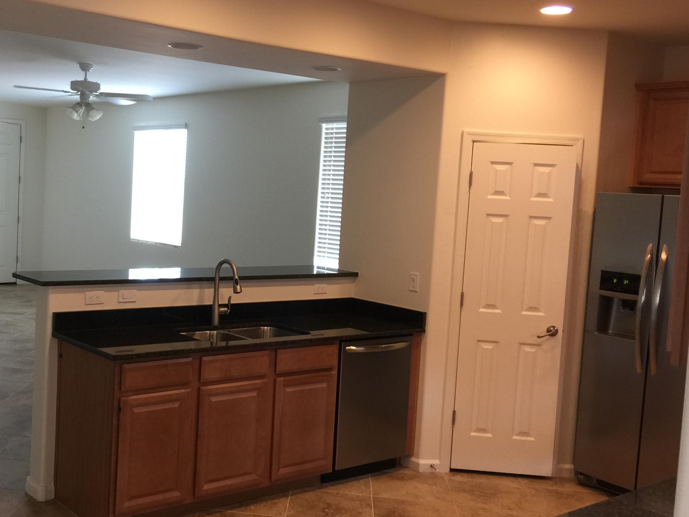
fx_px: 836
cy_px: 244
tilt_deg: -5.1
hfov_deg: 44.1
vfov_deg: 34.4
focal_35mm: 42
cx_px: 230
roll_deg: -2.4
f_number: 2.2
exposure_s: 1/15
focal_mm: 4.15
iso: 40
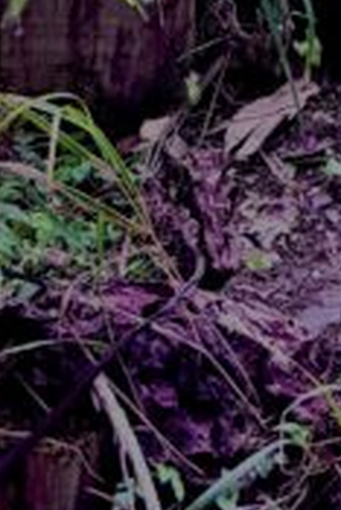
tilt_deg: +1.6
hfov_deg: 8.1
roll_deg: +1.6
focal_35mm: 158
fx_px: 2240
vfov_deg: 11.3
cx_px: 793
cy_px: -618
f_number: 1.6
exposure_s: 1/249
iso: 64
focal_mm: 5.96
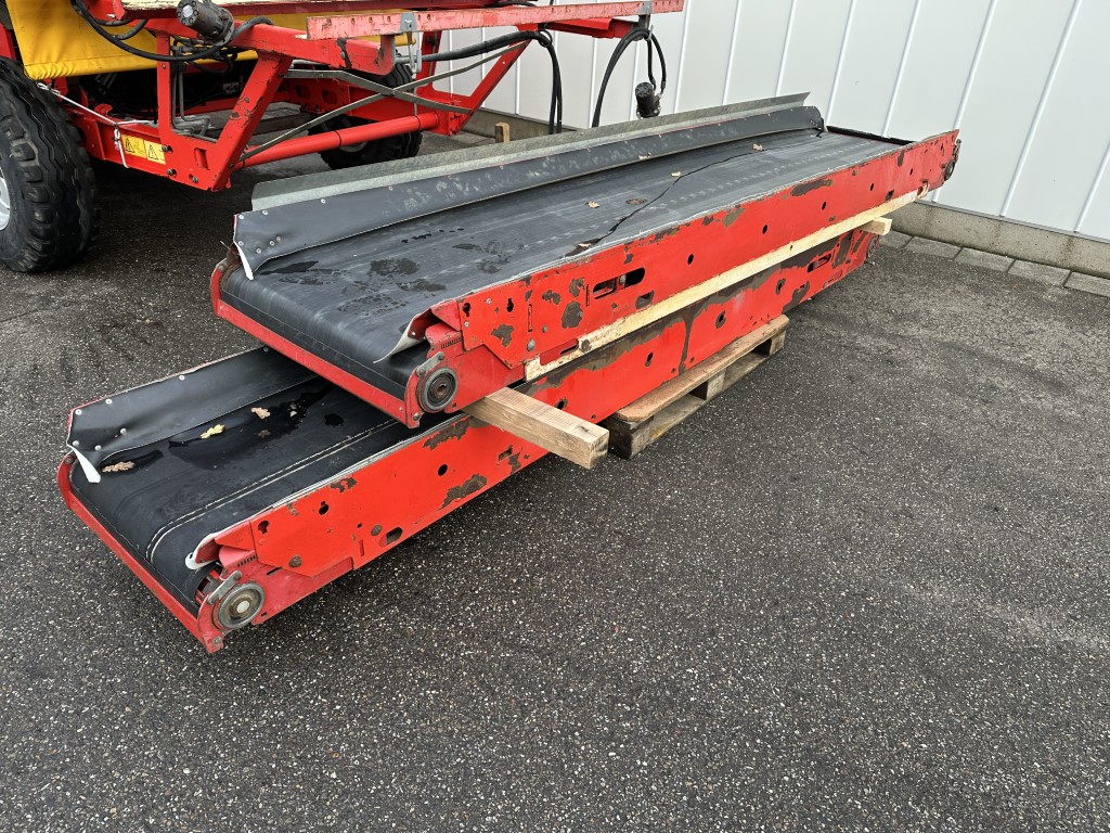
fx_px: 770
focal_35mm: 24
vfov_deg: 56.8
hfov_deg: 71.6
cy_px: 416
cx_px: 555
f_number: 1.78
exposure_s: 1/349
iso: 80
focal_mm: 6.86
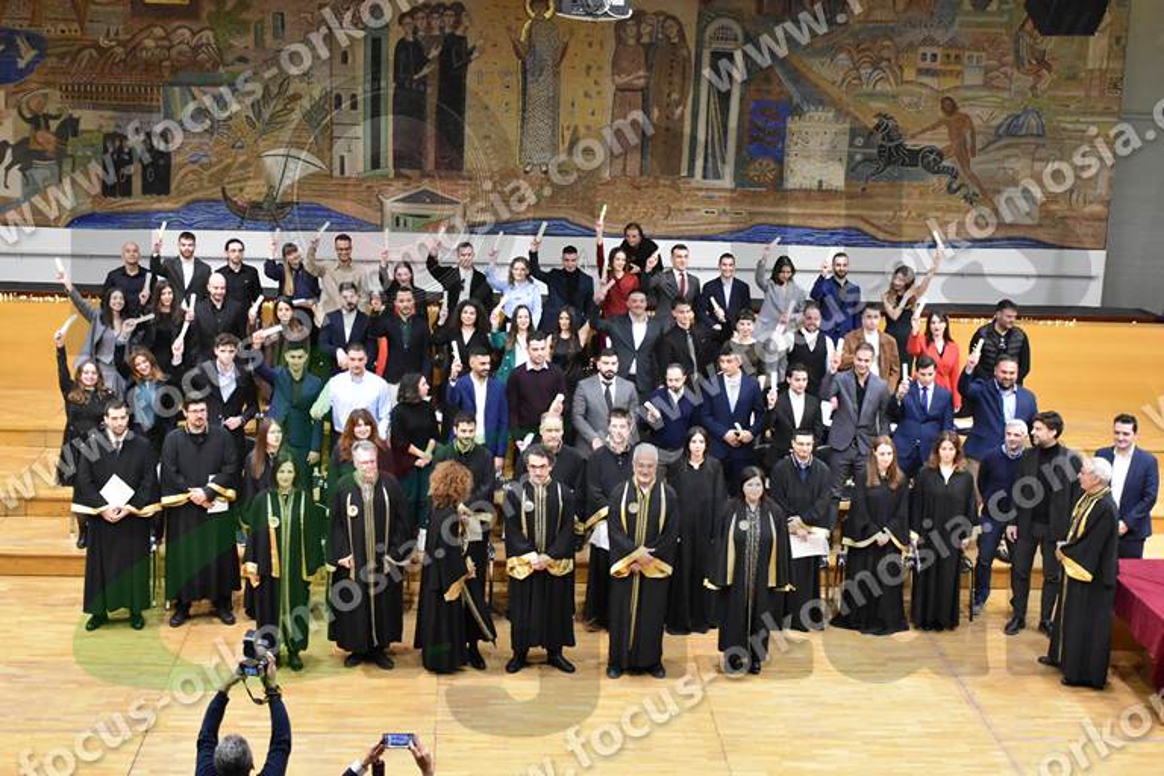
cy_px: 388
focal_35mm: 52
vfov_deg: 25.8
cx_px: 582
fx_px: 1697
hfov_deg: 37.9
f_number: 5.6
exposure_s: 1/160
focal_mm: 35
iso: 9000
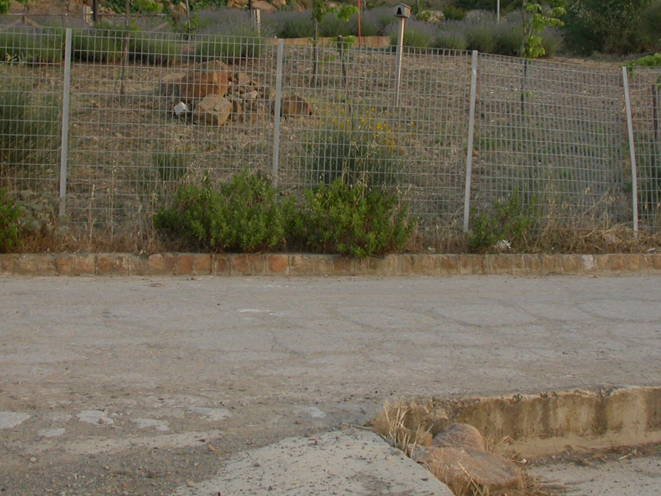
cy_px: 121
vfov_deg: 24.1
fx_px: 1146
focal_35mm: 60
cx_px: 322
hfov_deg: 32.2
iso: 100
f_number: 4.2
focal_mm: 7.85
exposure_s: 1/93.9
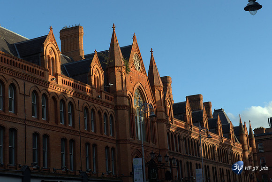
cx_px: 136
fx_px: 529
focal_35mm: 70
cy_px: 91
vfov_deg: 19.5
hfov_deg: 28.8
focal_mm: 70
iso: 800
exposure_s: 1/250
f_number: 8
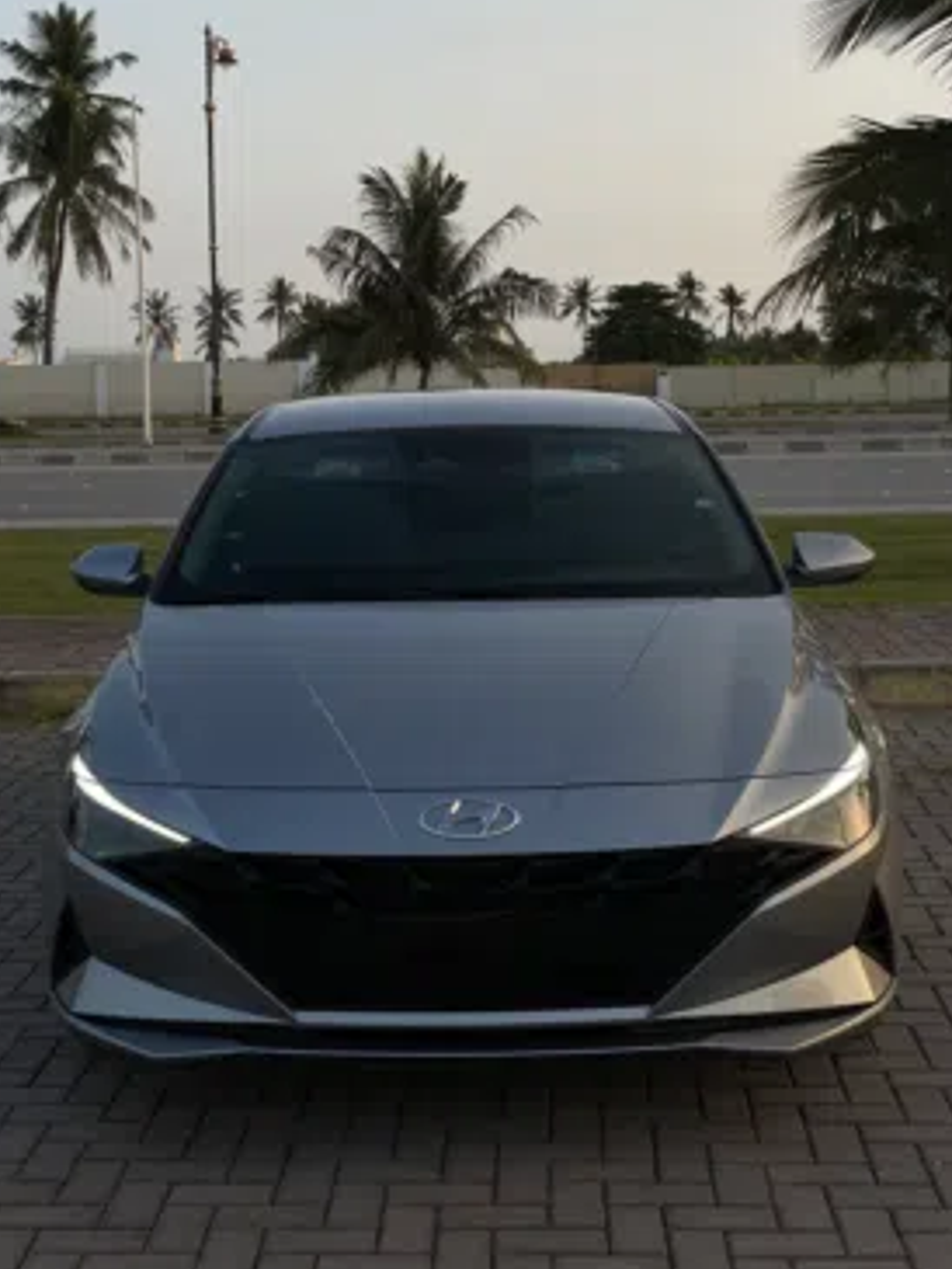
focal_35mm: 57
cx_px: 452
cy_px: 601
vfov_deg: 33.8
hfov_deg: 25.7
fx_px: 2089
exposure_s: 1/444
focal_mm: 6
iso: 20
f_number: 2
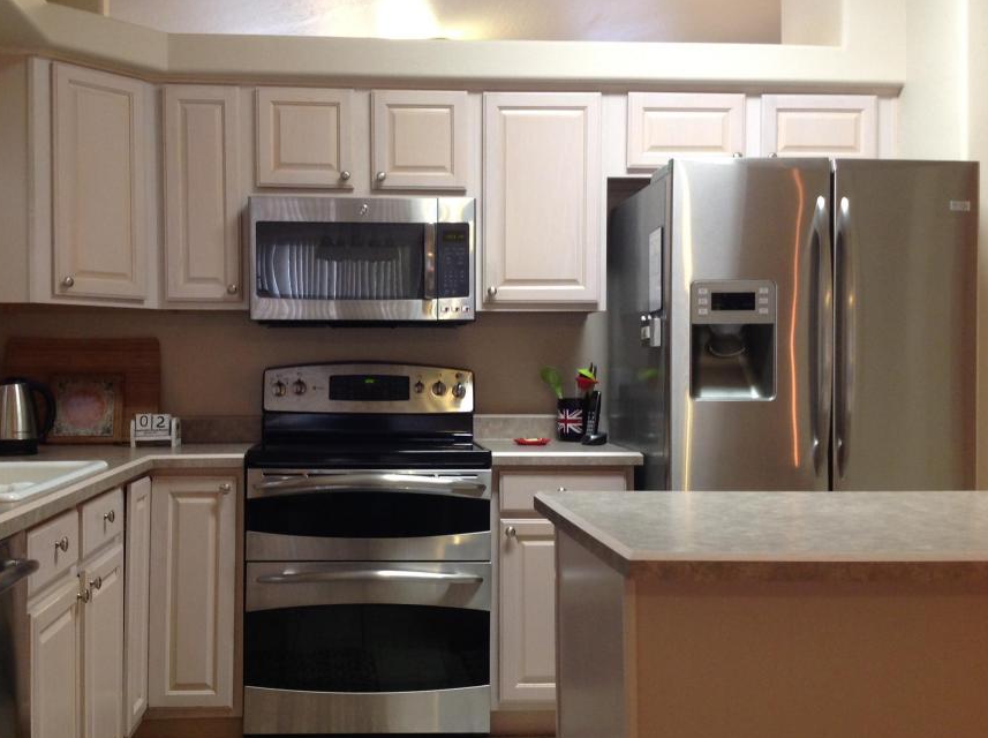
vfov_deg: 34.3
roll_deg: -0.1
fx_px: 1197
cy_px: 383
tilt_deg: -0.9
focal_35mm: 42
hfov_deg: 44.8
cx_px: 429
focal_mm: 4.28
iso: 100
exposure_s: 1/15
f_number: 2.4
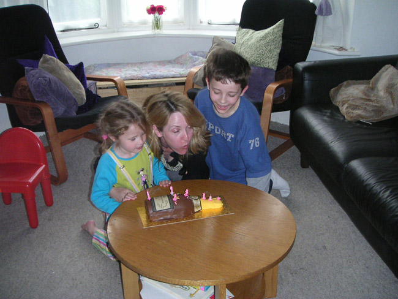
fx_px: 506
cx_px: 199
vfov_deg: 32.9
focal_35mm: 44
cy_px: 150
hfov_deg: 42.9
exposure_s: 1/45
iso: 160
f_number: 2.9
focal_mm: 6.8
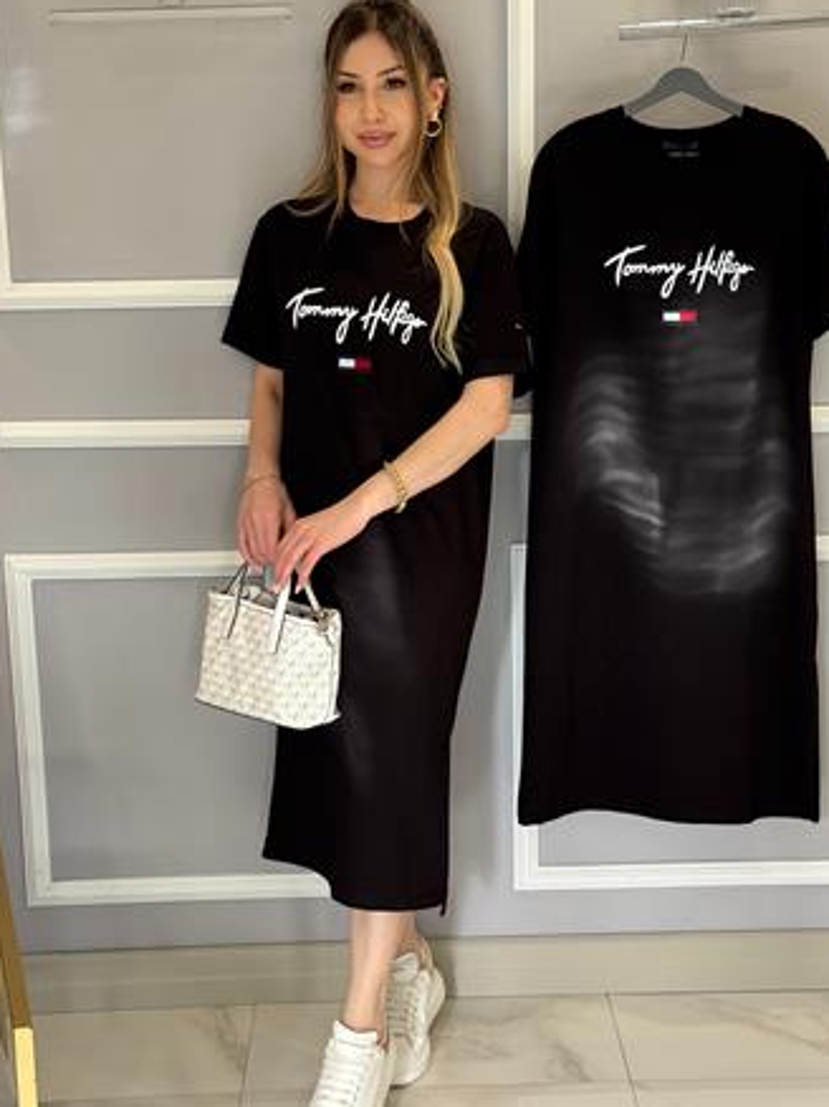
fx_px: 1822
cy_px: 564
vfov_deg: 33.8
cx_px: 425
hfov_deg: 25.6
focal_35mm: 57
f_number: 1.78
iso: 200
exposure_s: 1/119
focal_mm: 6.76
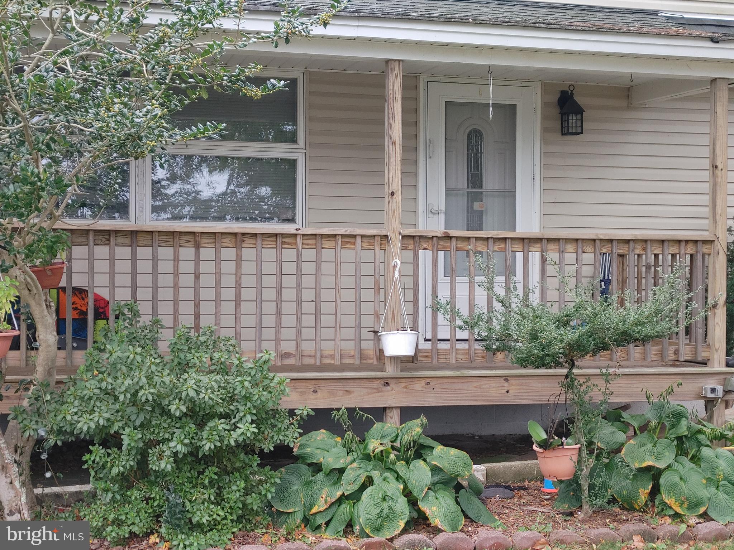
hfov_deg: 36.8
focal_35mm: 52
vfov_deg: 28.0
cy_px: 275
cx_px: 367
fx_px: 1103
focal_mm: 5.58
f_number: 1.8
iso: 300
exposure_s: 1/120
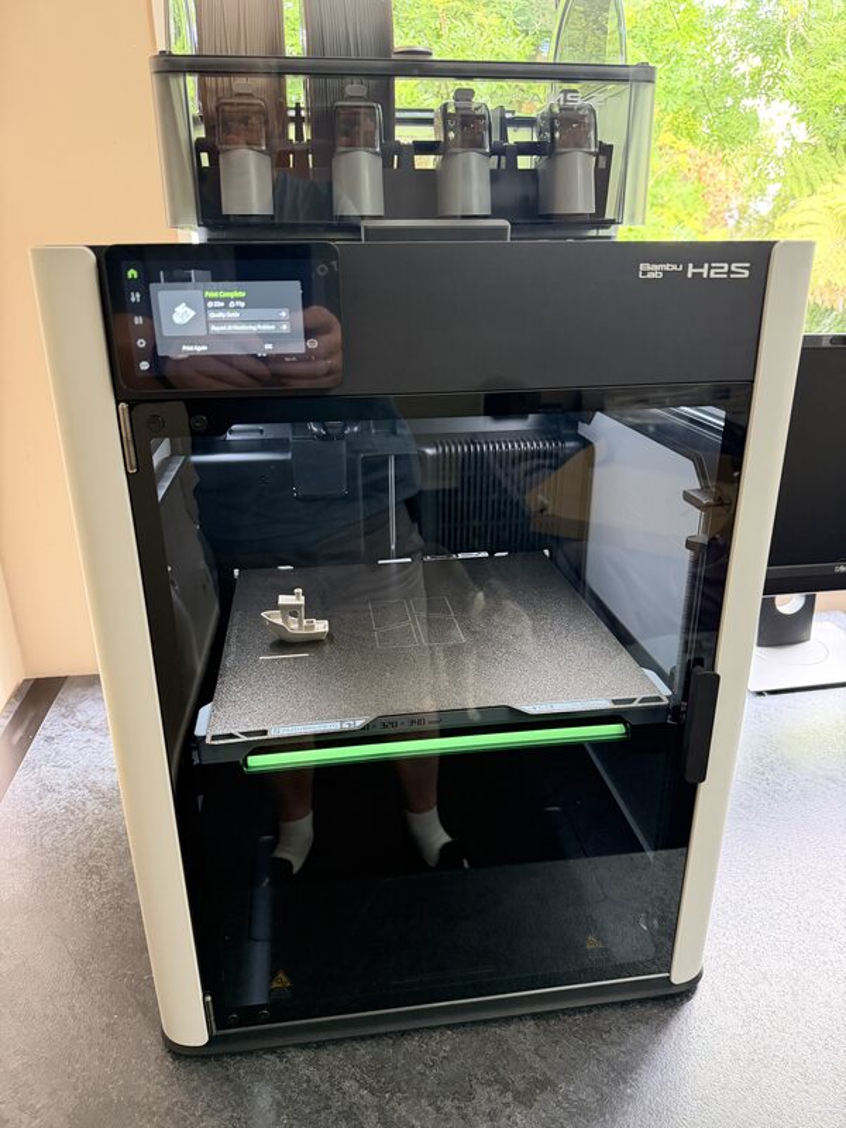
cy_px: 564
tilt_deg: -21.3
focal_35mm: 24
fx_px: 782
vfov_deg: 71.6
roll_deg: +0.3
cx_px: 423
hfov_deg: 56.8
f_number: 1.78
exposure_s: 1/60
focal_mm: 6.76
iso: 640
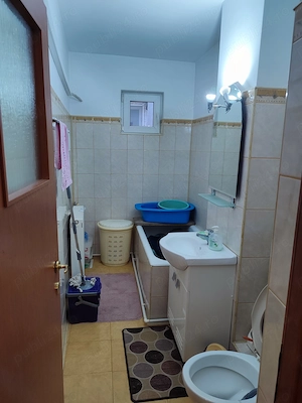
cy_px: 202
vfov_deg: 71.6
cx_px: 151
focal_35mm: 24
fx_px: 279
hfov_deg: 56.8
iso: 94
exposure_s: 1/33
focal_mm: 5.89
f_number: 1.89
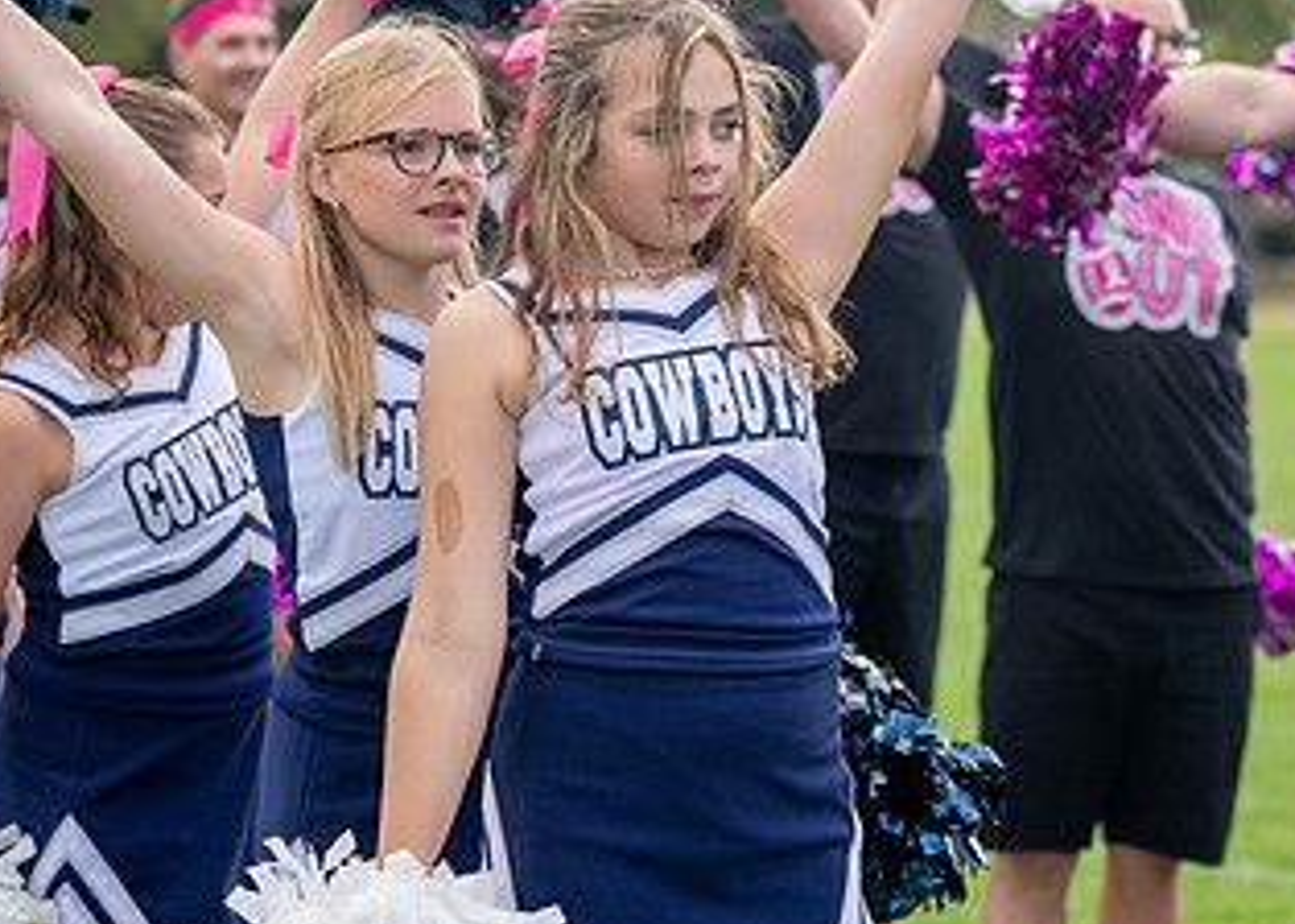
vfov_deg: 10.2
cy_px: 322
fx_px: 5147
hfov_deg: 14.3
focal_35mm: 140
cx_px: 701
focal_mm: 70
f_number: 2.8
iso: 500
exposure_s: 1/4000
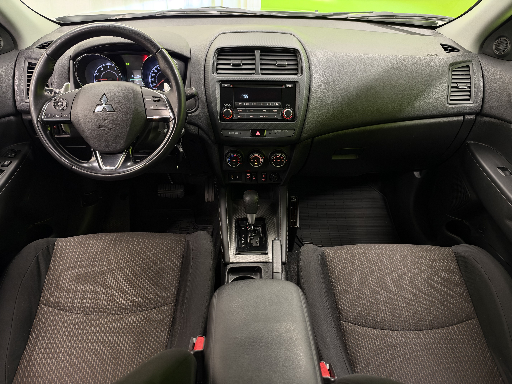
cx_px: 256
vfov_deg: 56.8
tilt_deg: -33.5
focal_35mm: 24
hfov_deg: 71.6
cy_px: 192
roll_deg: -0.7
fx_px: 355
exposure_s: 1/50
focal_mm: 6.93
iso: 250
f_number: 1.48
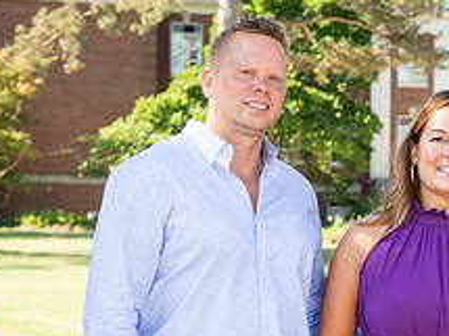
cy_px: 331
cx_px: 507
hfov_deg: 13.5
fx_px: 1854
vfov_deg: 10.3
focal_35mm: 143
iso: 200
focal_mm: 55
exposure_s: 1/200
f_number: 5
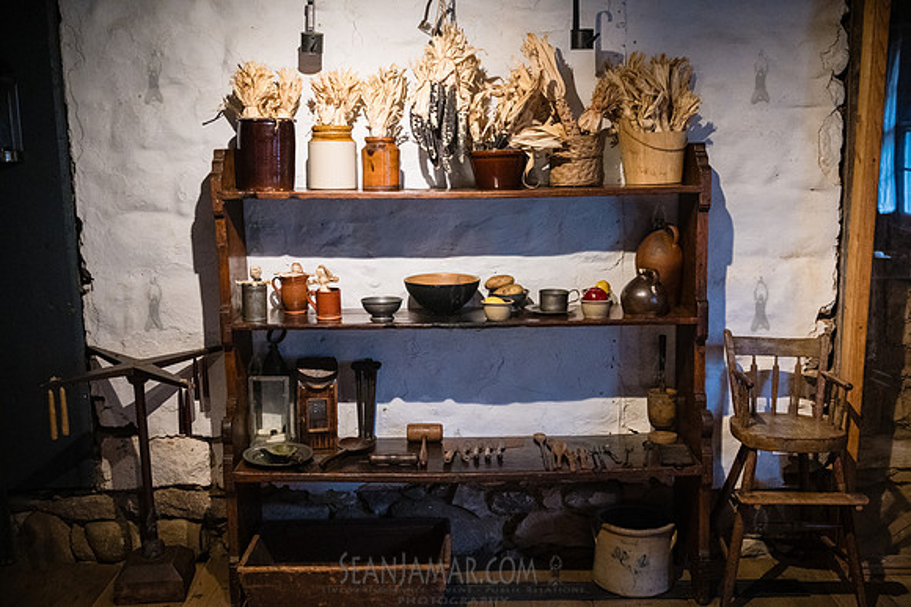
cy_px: 304
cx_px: 456
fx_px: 885
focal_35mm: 35
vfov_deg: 37.8
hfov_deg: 54.5
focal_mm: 35
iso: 12800
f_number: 2.8
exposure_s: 1/320
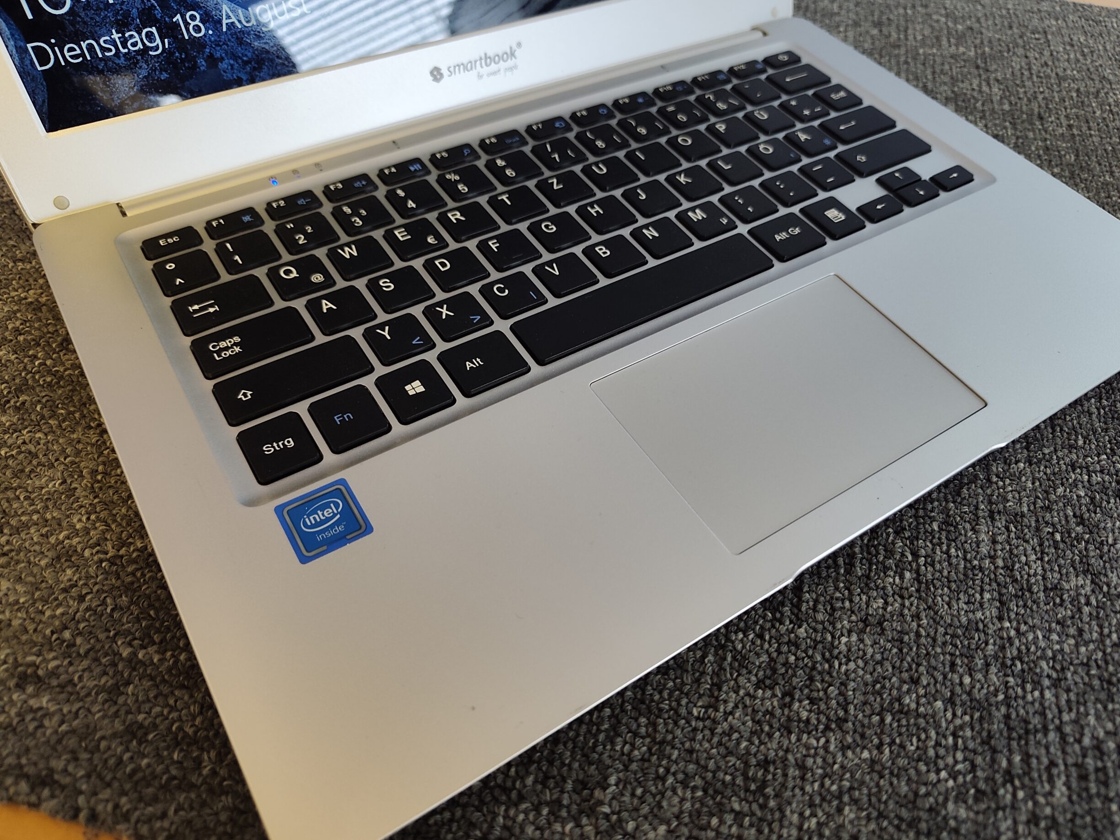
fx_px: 777
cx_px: 578
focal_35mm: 24
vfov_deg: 56.8
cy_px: 433
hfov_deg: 71.6
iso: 640
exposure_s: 1/50
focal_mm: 6.07
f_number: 1.7
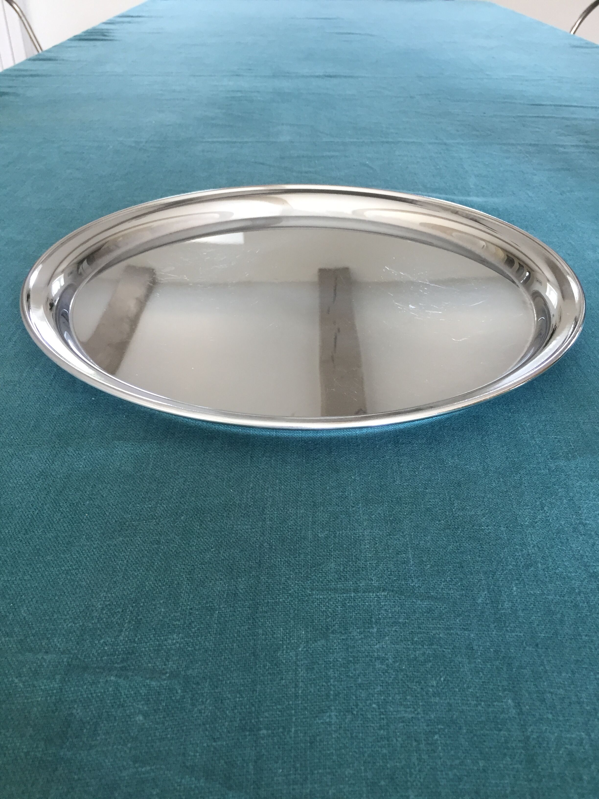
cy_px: 400
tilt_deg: -35.0
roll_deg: -0.5
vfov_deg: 61.7
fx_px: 669
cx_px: 300
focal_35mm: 29
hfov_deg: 48.2
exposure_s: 1/33
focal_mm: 4.15
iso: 64
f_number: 2.2
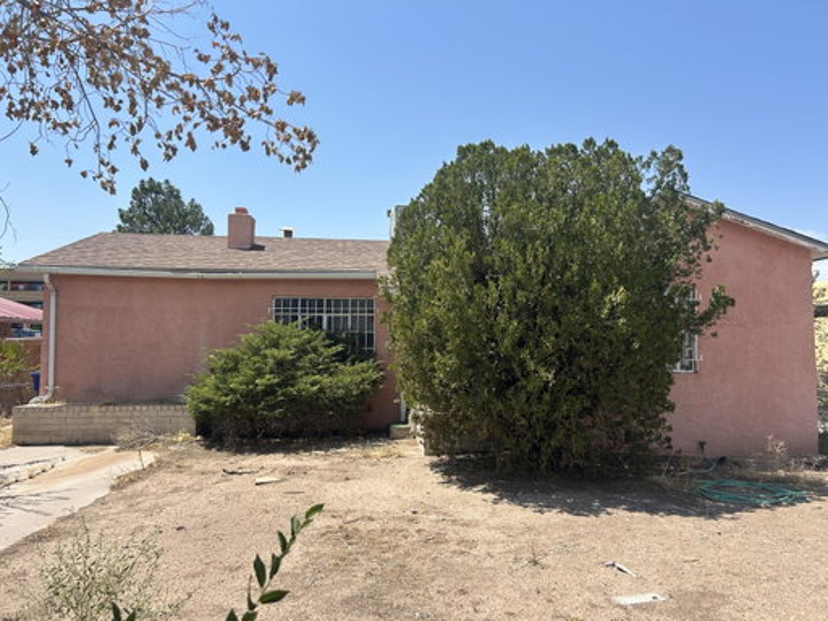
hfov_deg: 67.3
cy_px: 310
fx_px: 622
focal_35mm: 26
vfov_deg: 53.1
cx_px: 414
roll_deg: +0.0
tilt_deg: +2.2
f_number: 1.5
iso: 50
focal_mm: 5.7
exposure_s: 1/3460
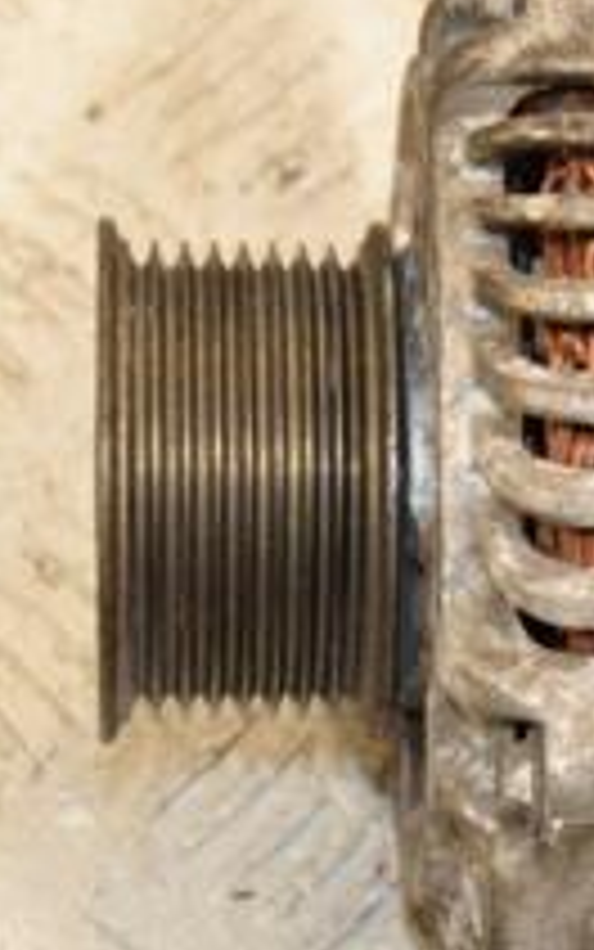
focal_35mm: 174
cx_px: 832
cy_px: 558
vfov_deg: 12.0
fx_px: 4504
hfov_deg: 7.4
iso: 800
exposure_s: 1/200
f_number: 6.3
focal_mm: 40
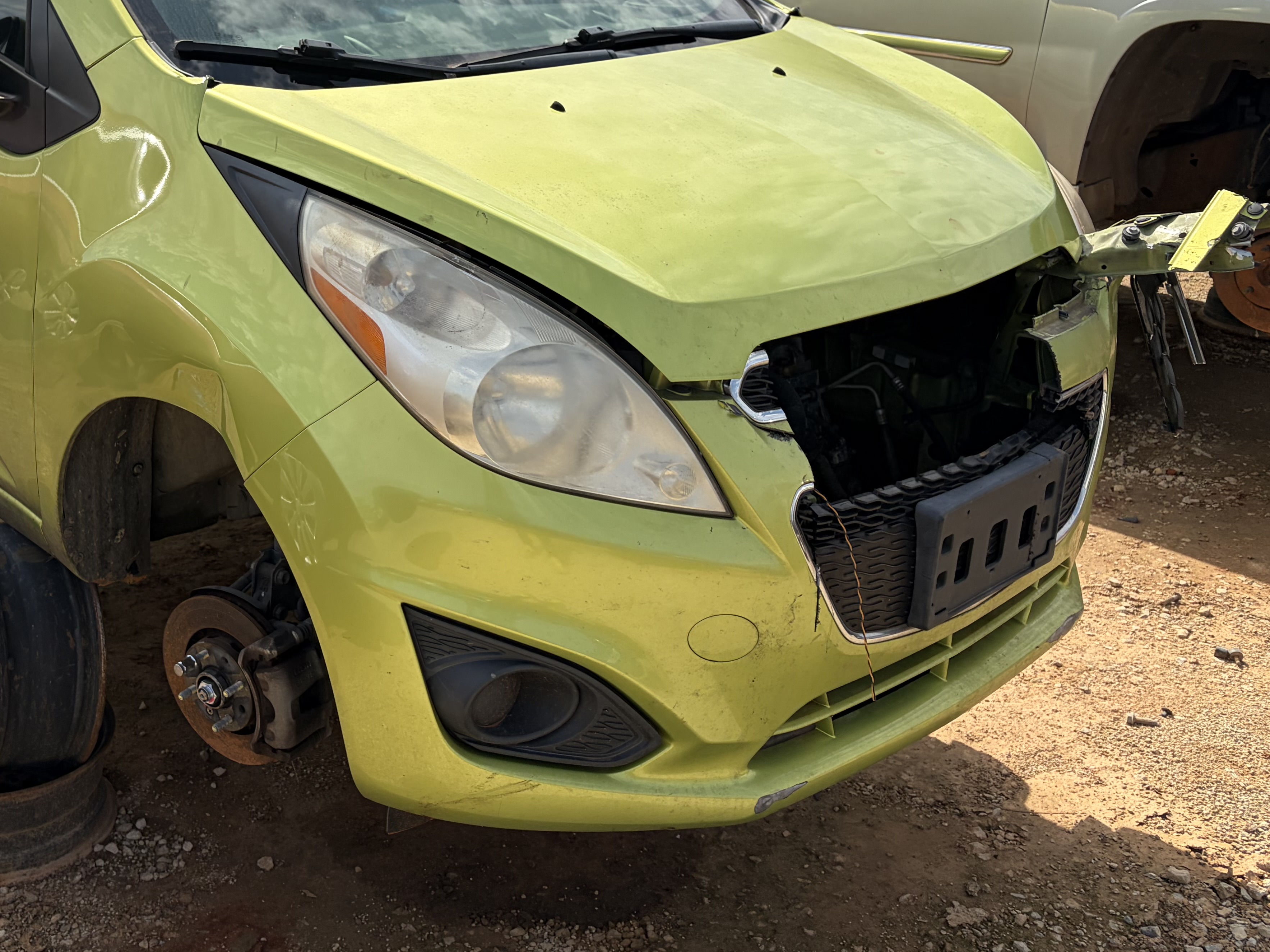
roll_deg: +0.0
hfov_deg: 43.4
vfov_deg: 34.0
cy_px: 315
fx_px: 1541
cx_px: 325
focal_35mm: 42
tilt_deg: -15.4
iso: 50
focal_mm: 5.96
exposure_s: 1/3448
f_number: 1.6
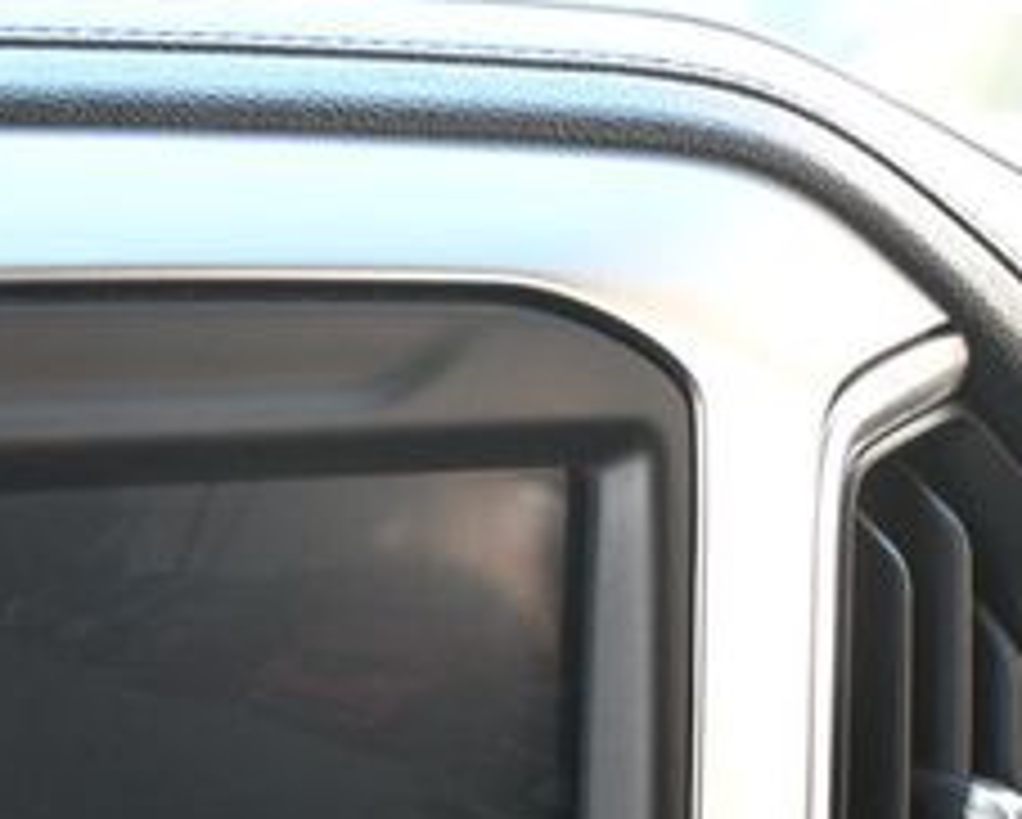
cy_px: 936
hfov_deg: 21.3
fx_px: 2522
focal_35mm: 83
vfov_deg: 17.7
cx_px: -203
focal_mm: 21
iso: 800
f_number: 4
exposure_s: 1/125
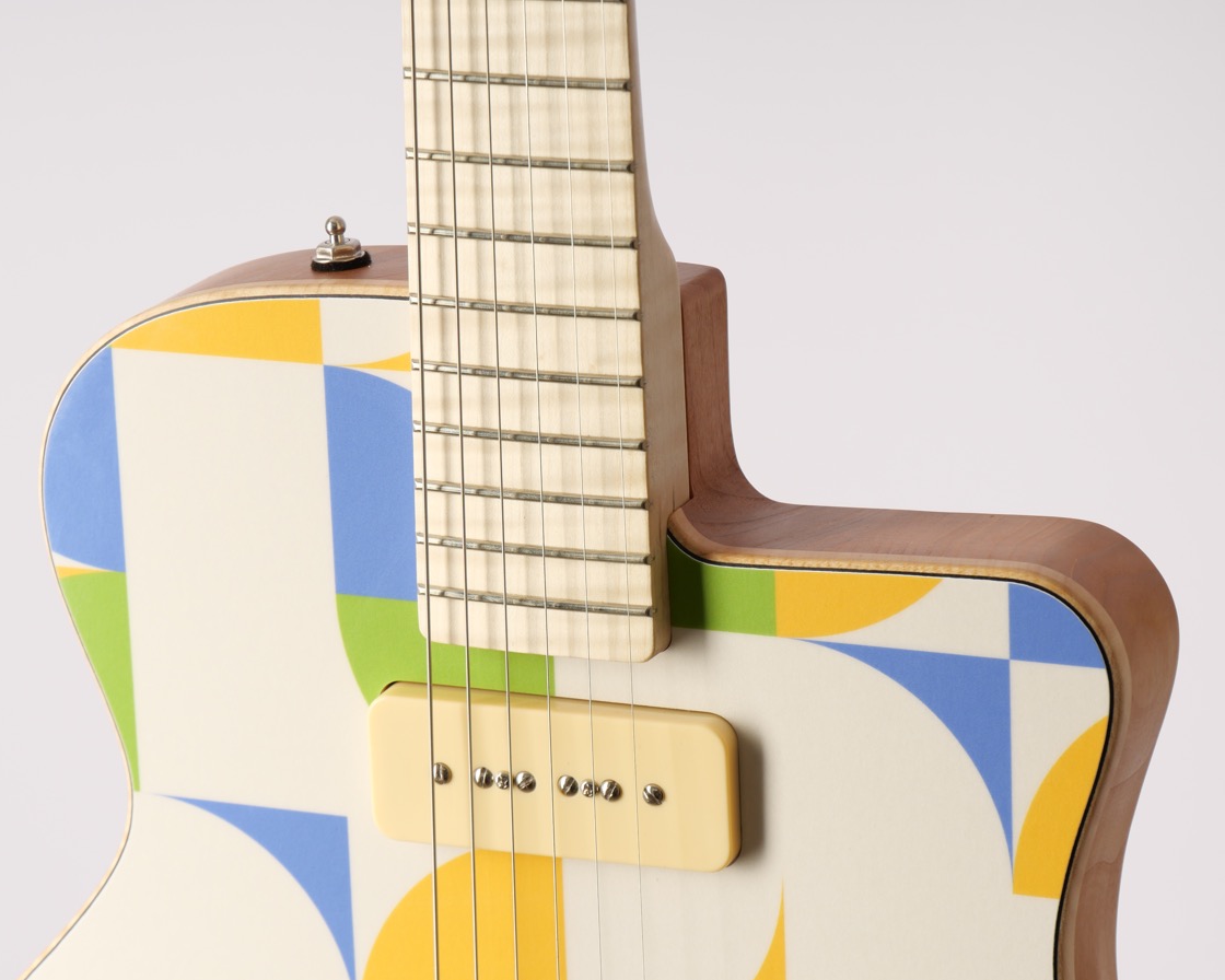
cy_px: 491
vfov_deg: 11.4
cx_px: 597
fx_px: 4931
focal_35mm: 136
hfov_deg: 14.2
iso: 200
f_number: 7.1
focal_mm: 65
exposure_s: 1/160
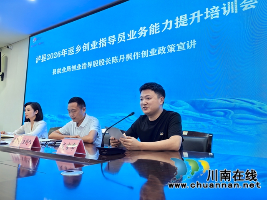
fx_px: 208
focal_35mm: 27
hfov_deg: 65.3
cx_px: 134
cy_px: 100
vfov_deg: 51.4
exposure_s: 1/100
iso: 64
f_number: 1.9
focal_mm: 5.52
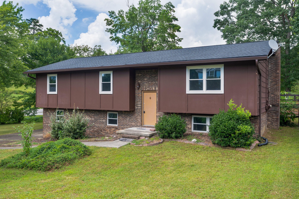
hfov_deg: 61.9
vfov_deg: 43.6
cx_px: 150
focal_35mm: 30
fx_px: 249
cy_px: 100
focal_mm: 30
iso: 320
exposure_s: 1/160
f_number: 7.1
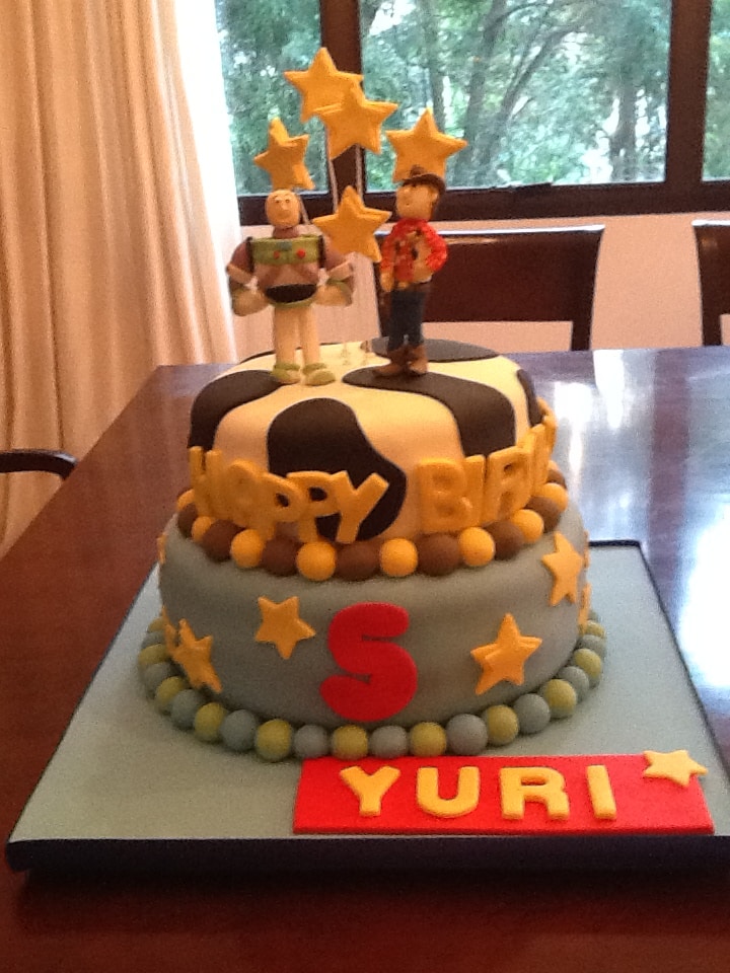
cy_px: 486
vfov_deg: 56.8
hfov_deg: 44.2
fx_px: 900
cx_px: 365
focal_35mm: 32
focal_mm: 2.03
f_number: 2.4
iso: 320
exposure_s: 1/30
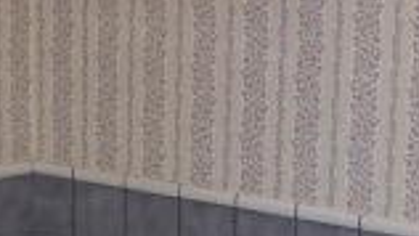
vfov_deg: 7.7
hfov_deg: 14.1
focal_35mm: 152
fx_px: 1689
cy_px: 422
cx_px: 199
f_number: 2.8
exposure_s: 1/60
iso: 80
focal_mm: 6.3
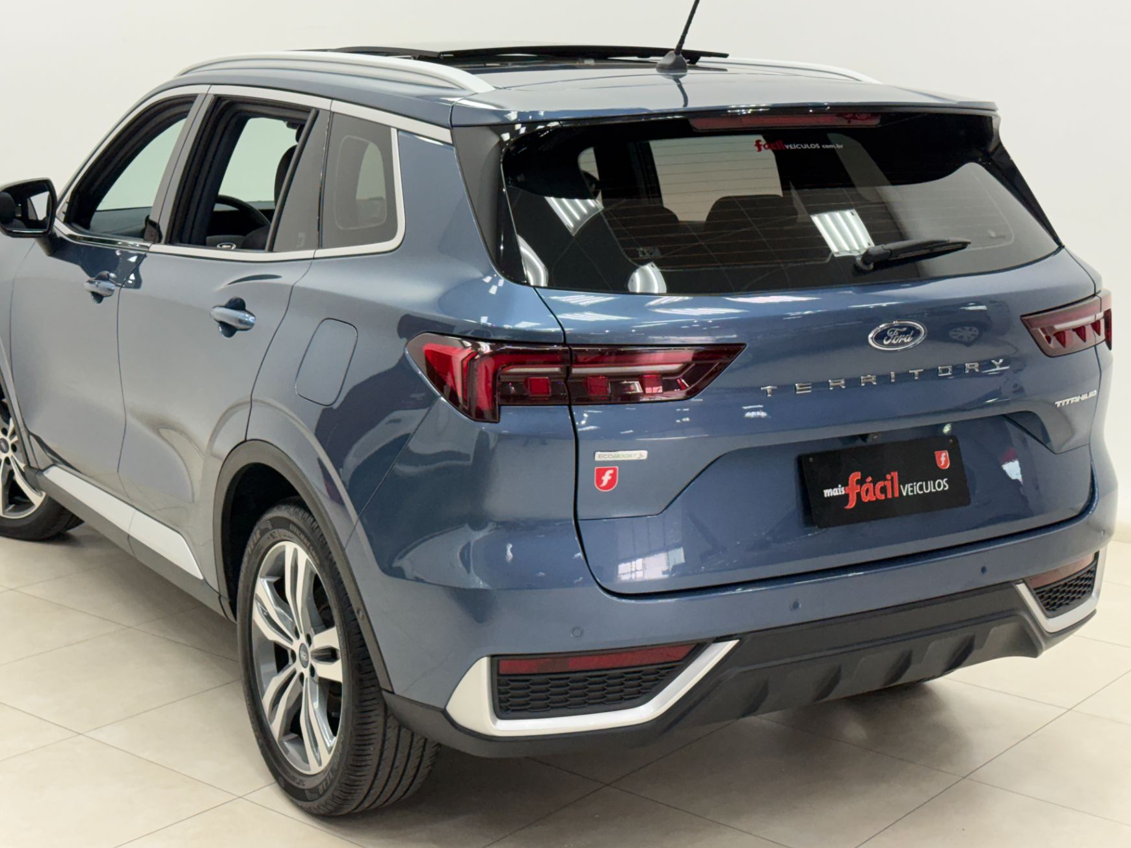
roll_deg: -0.1
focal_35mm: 53
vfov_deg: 27.5
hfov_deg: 36.2
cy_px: 400
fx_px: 1732
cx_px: 535
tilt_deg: -11.1
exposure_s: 1/120
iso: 320
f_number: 1.78
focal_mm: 6.76
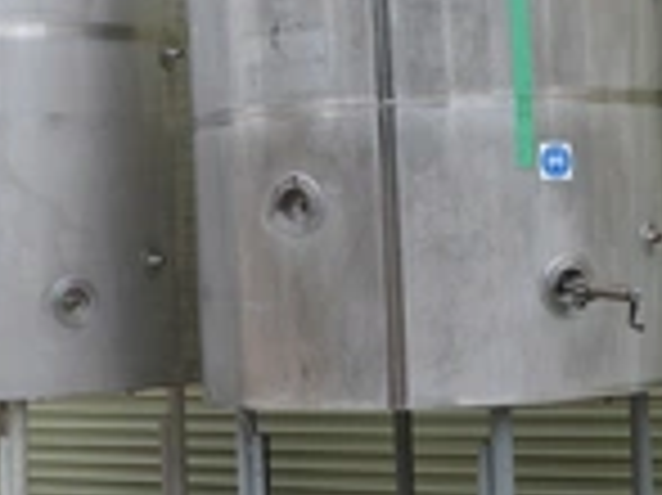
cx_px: 270
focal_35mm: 94
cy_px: 144
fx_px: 1796
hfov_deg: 20.9
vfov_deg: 15.7
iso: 220
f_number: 5.6
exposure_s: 1/125
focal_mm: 24
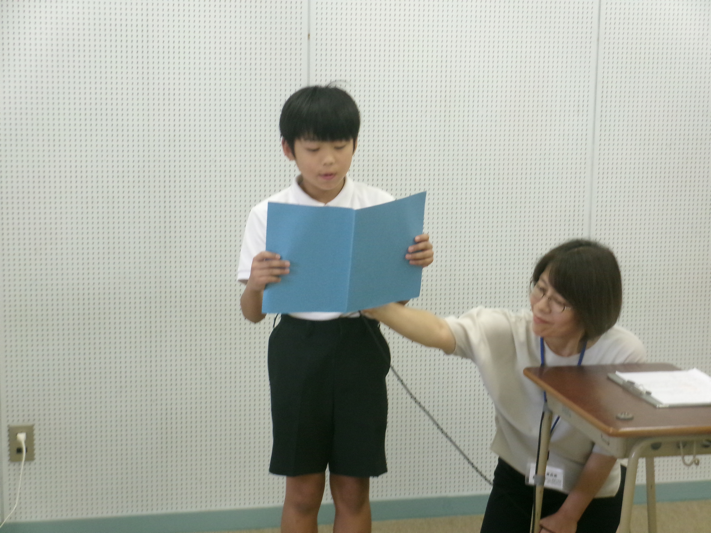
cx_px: 356
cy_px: 266
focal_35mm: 78
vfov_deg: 18.9
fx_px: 1602
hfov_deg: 25.0
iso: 400
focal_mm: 14
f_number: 5.4
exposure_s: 1/25
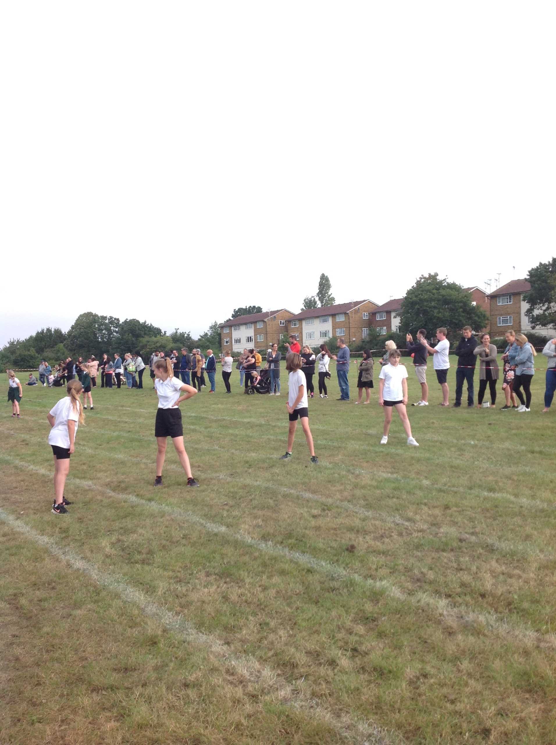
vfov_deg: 52.7
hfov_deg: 40.6
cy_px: 372
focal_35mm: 35
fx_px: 752
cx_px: 278
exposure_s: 1/605
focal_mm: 4.28
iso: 50
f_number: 2.4
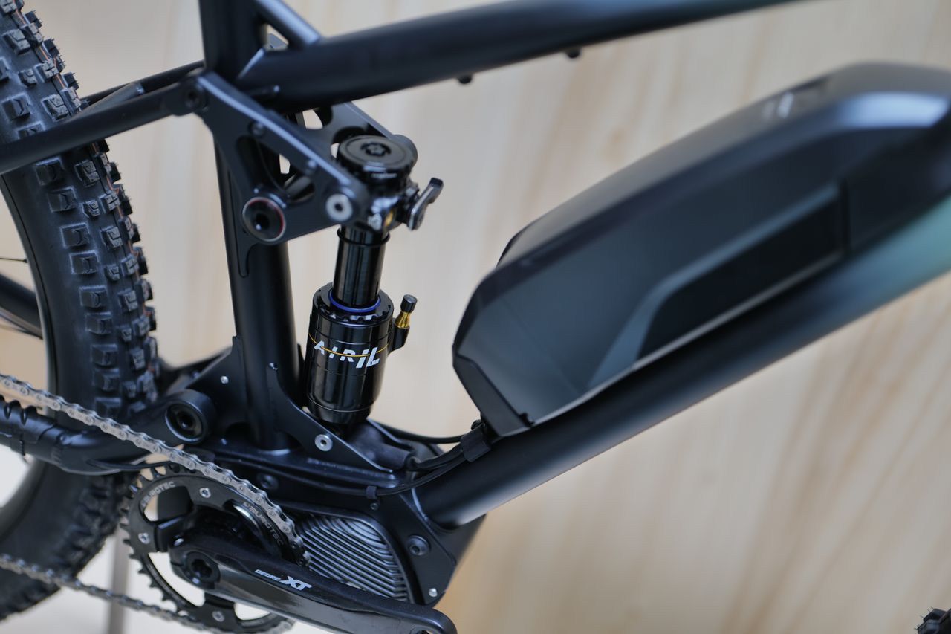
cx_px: 476
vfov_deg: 27.0
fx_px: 1321
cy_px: 317
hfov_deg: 39.6
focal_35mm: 50
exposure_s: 1/160
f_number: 1.4
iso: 100
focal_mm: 50
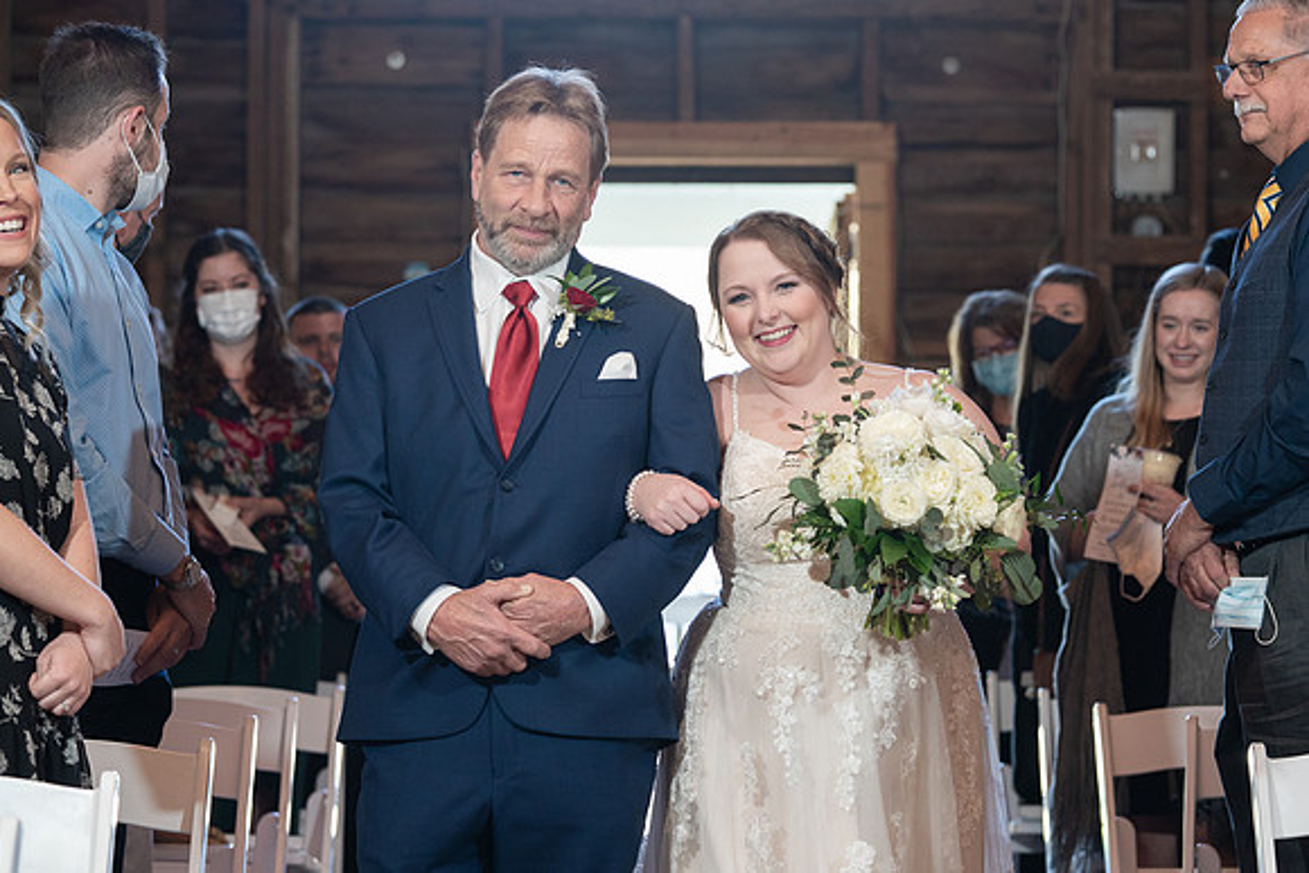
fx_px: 3902
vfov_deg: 12.8
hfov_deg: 19.0
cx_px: 734
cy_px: 442
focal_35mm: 107
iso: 2000
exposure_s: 1/200
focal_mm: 93
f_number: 4
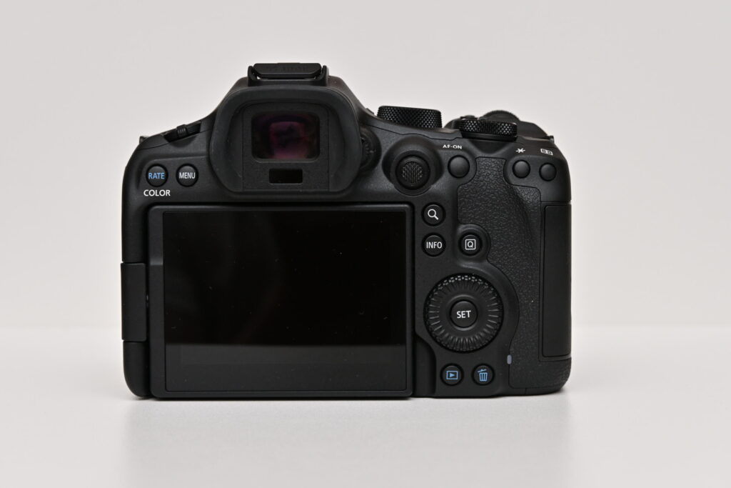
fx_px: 1675
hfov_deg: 24.6
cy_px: 244
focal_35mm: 82
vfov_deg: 16.6
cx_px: 366
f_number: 8
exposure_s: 1/200
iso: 800
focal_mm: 55
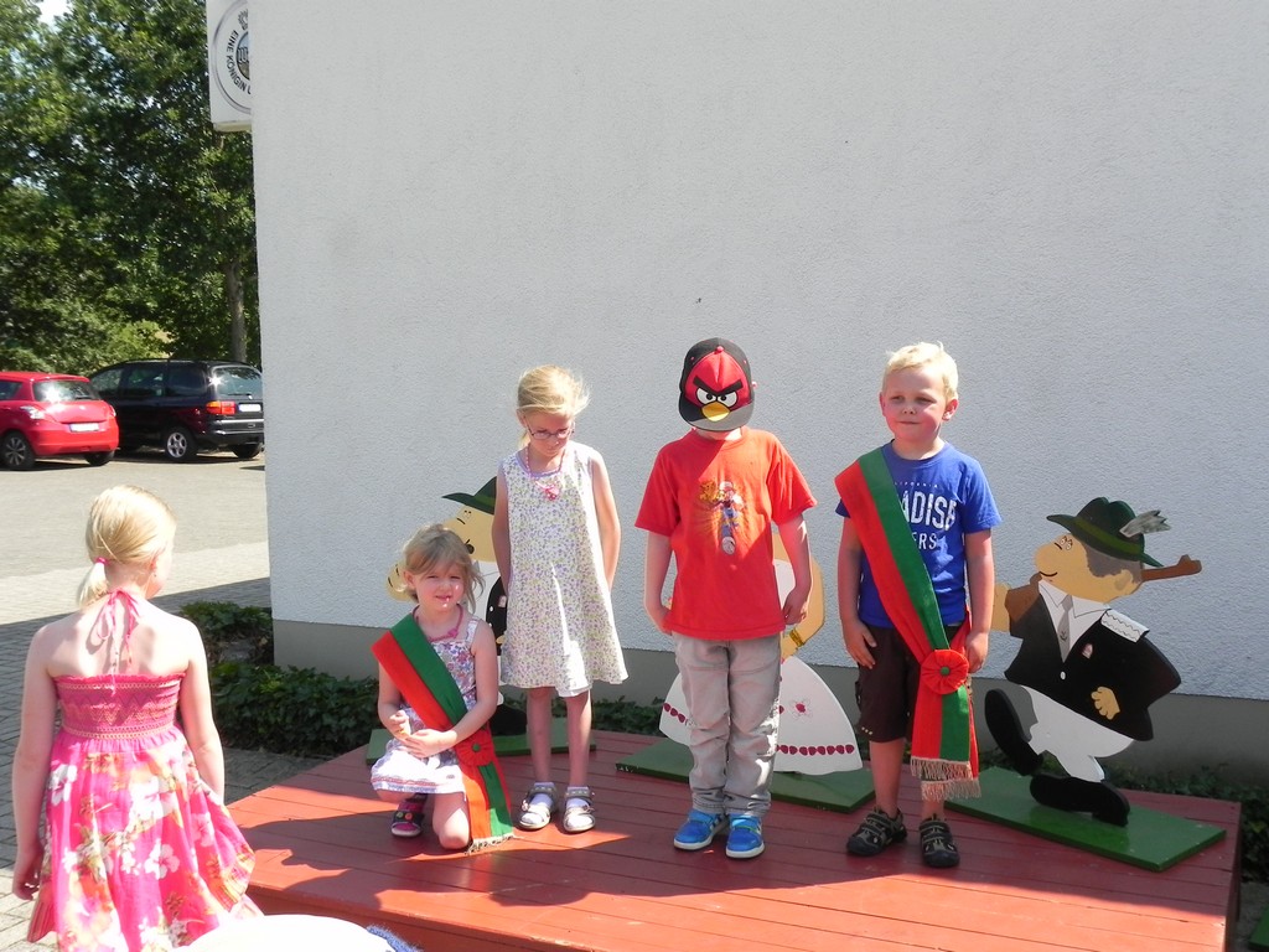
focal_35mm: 37
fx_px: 1356
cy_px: 476
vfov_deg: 38.7
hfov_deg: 50.1
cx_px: 634
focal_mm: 6.6
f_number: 6.3
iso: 160
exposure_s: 1/263
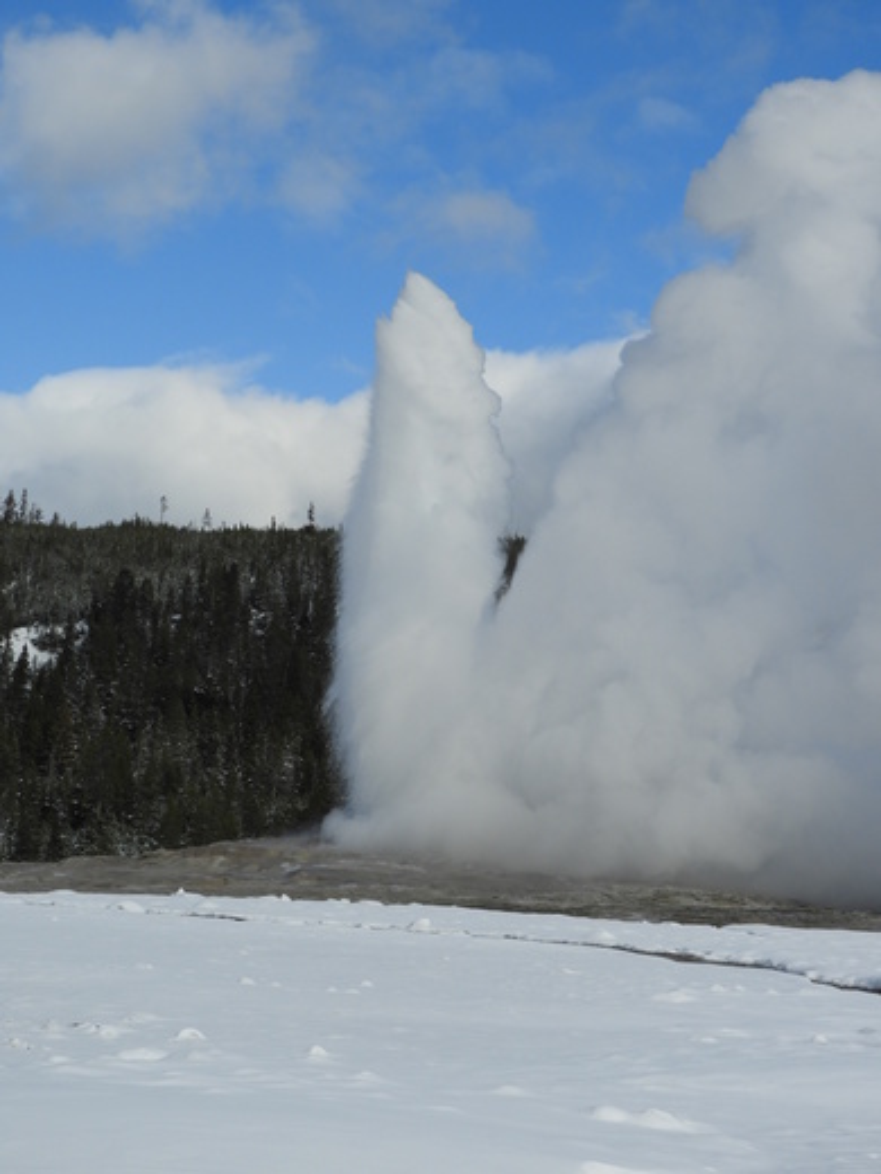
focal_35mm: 85
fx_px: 2884
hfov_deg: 17.4
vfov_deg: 23.0
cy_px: 587
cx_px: 440
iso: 100
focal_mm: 15.2
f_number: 4.5
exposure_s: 1/1250
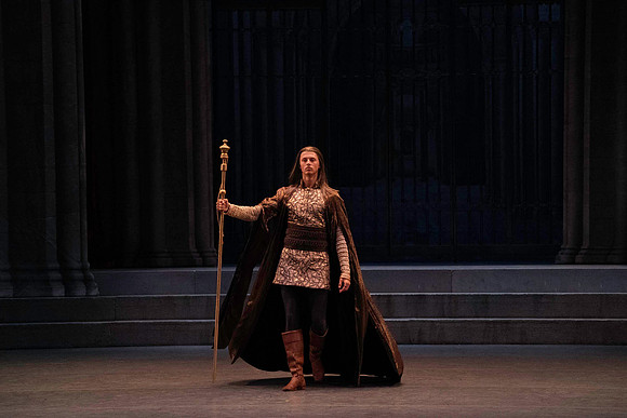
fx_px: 3484
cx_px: 314
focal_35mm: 200
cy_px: 209
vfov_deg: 6.9
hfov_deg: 10.3
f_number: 7.1
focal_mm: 200
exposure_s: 1/400
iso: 12800
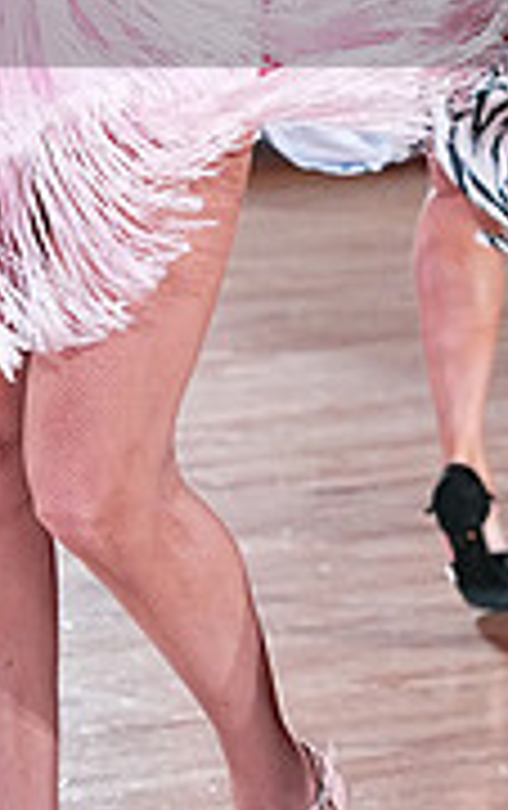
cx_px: 456
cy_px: -81
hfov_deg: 4.5
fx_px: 6448
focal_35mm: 292
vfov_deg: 7.1
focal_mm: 89
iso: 5000
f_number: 4.5
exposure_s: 1/400
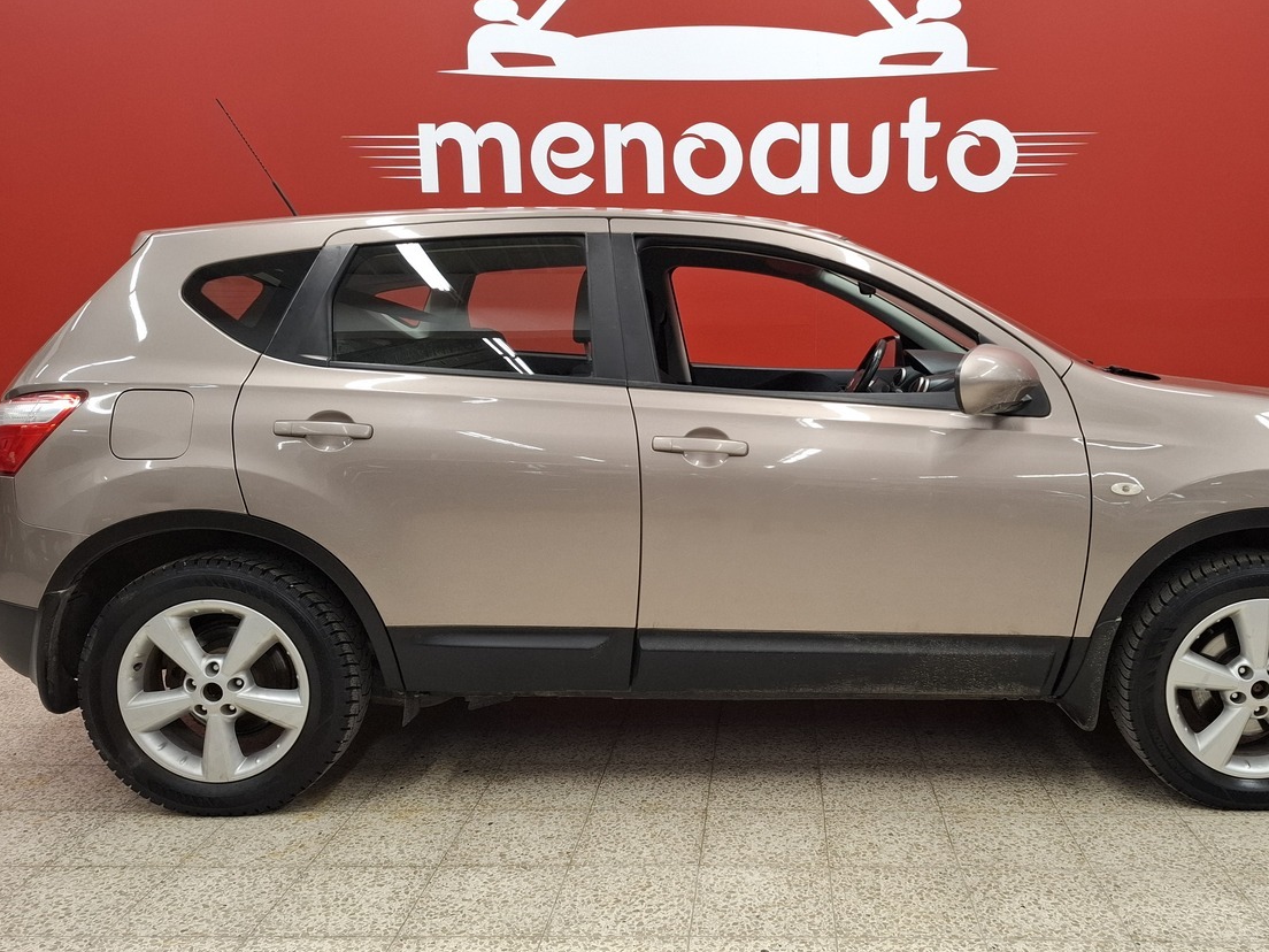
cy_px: 490
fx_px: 1100
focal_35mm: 30
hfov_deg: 59.5
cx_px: 754
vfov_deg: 46.8
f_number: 1.8
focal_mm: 5.54
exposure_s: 1/120
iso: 200
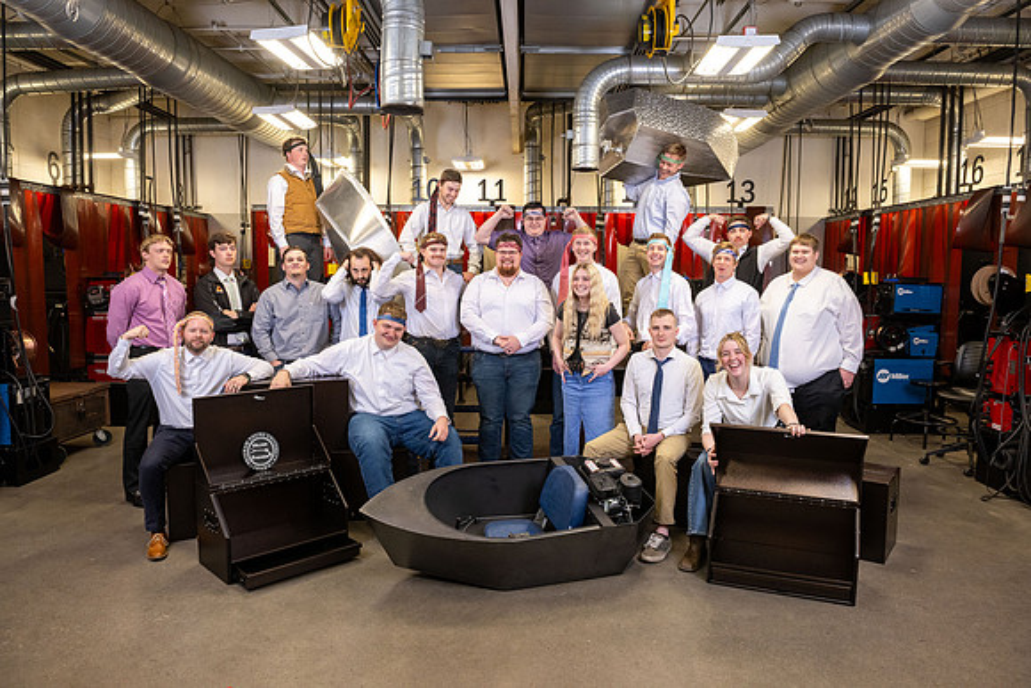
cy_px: 344
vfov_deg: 53.2
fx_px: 687
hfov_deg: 73.7
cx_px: 516
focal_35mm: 24
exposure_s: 1/100
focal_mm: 24
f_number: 7.1
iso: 1250
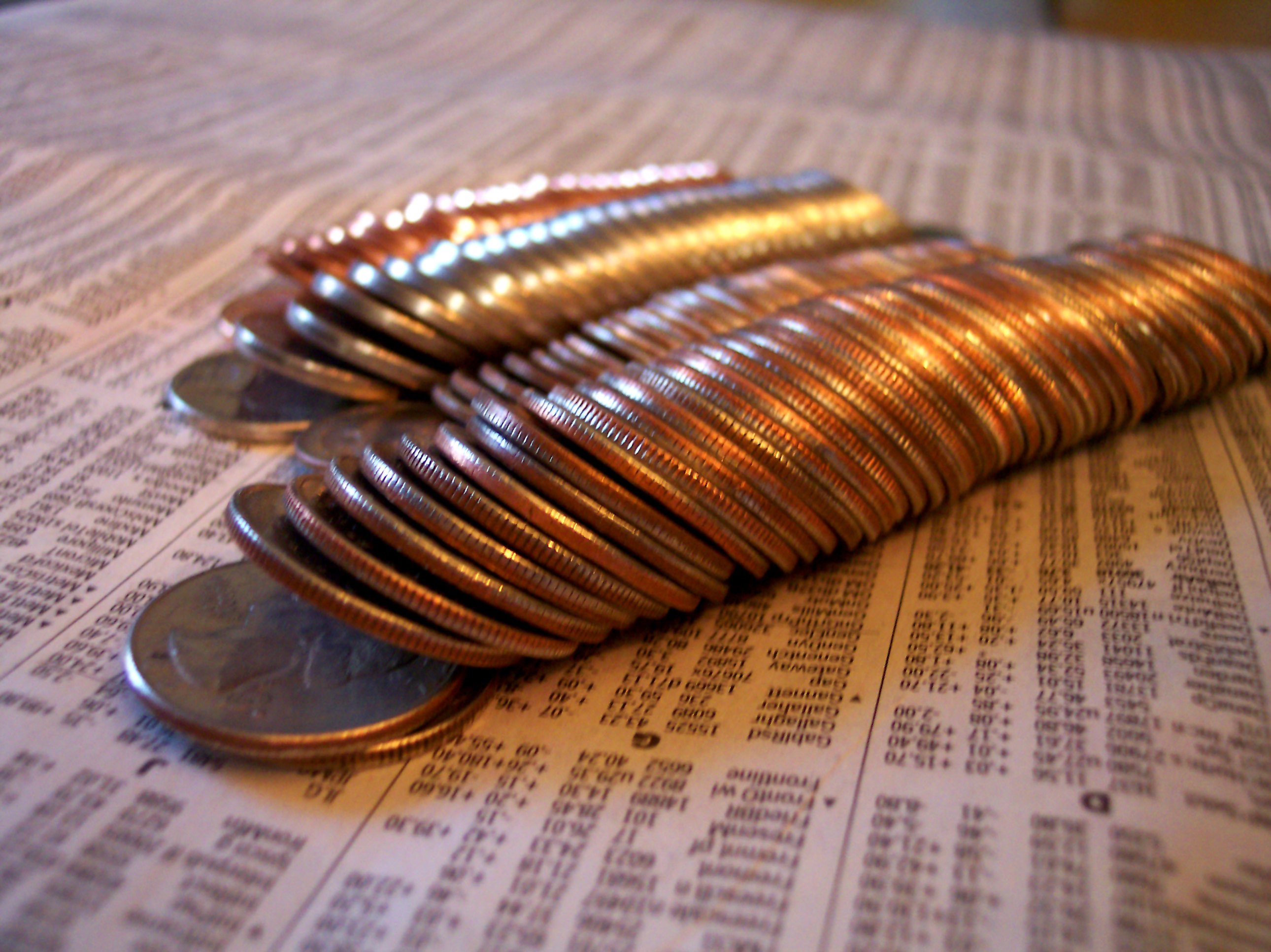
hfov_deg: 49.0
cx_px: 636
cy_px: 476
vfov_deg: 37.7
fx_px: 1394
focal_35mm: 38
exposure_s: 1/30
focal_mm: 8
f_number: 2.8
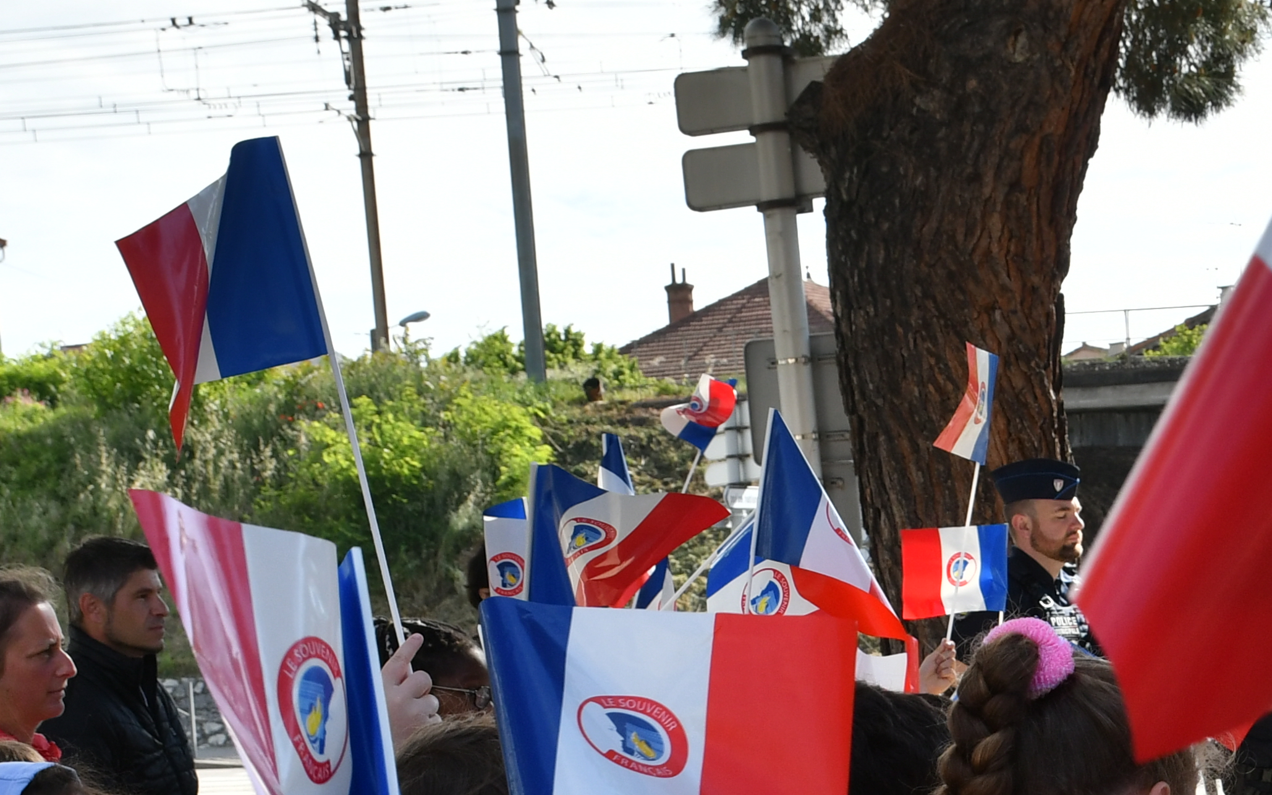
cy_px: 1017
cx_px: 1172
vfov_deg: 13.8
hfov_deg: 22.2
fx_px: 3154
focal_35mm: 91
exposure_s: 1/500
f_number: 5.6
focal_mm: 22
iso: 200
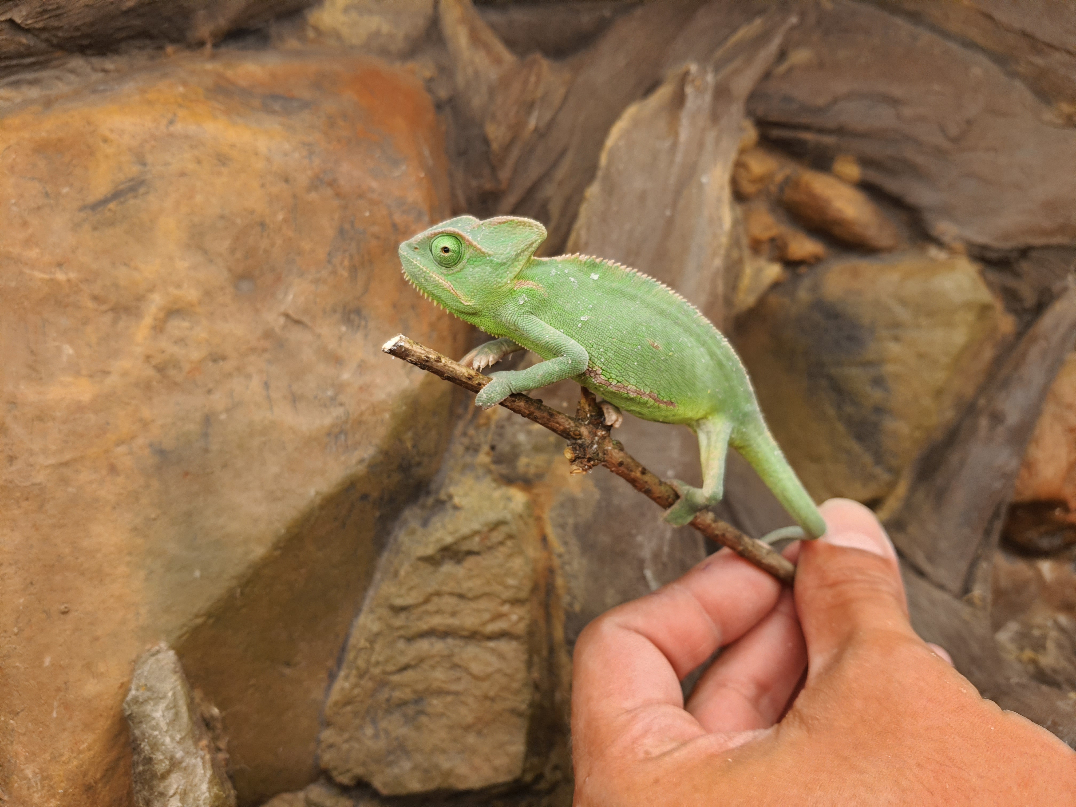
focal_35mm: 26
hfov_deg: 67.3
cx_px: 538
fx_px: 808
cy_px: 404
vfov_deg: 53.1
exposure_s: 1/238
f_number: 1.7
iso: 50
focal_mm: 4.32
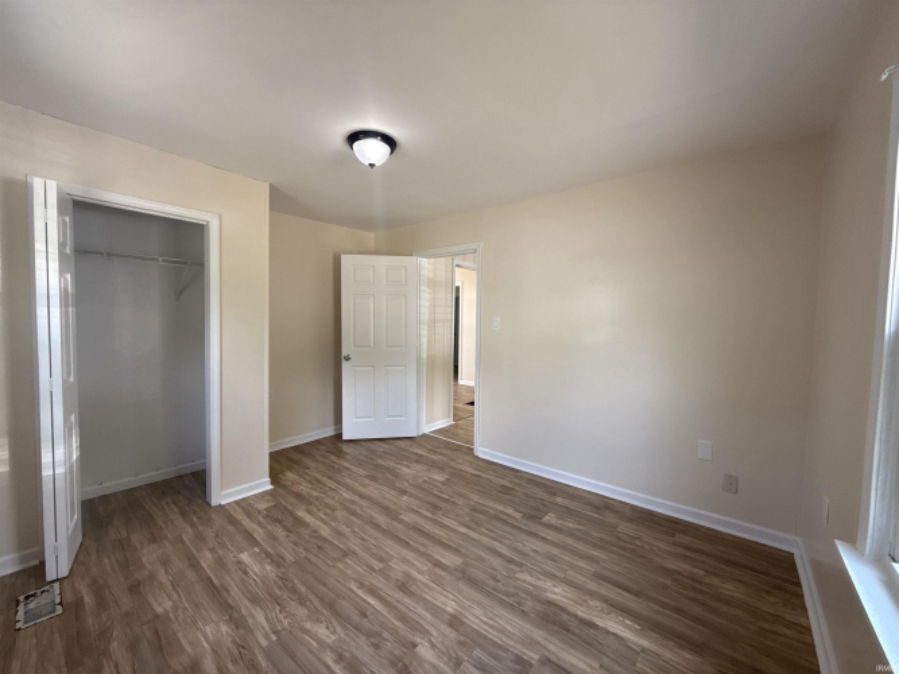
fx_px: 364
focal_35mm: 14
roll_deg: -1.1
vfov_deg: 85.7
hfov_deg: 102.1
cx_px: 450
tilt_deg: -2.1
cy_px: 337
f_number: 2.2
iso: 100
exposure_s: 1/99
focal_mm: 2.22
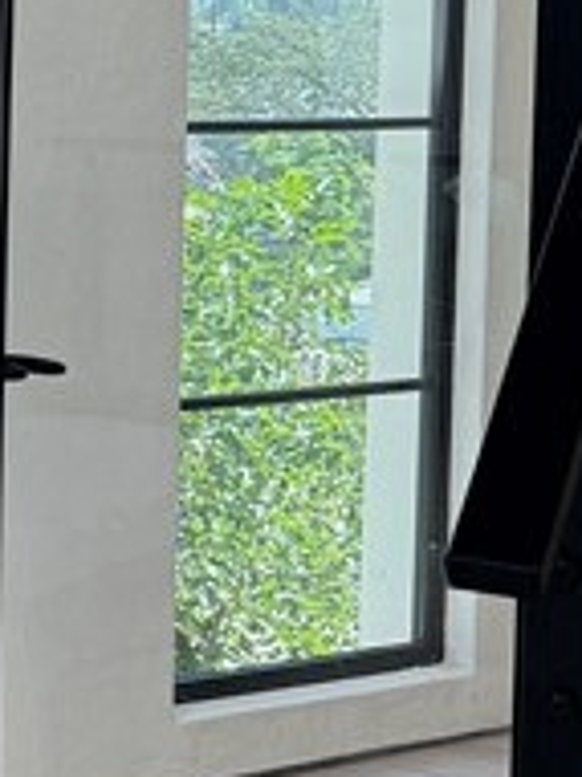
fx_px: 2895
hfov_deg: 10.0
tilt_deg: -0.7
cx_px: -814
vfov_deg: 15.2
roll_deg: -2.0
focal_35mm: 129
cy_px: 106
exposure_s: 1/284
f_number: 1.78
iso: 100
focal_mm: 6.76
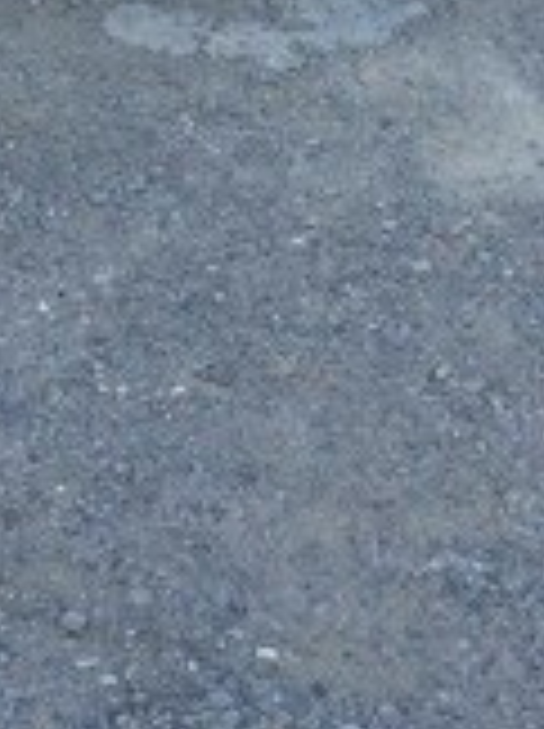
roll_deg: +1.4
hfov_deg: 16.5
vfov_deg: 20.1
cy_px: -238
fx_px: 1870
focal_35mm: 89
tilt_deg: -17.8
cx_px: 310
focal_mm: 4.15
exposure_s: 1/476
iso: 32
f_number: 2.2
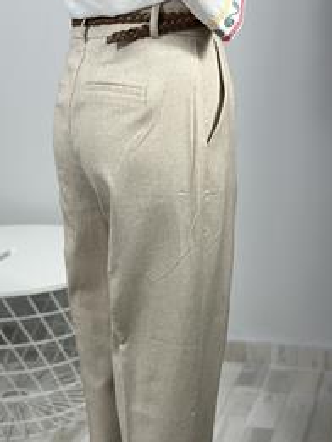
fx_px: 971
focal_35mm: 76
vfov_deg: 25.5
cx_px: 127
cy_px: 294
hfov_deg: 19.4
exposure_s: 1/100
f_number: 1.78
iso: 80
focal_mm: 6.86
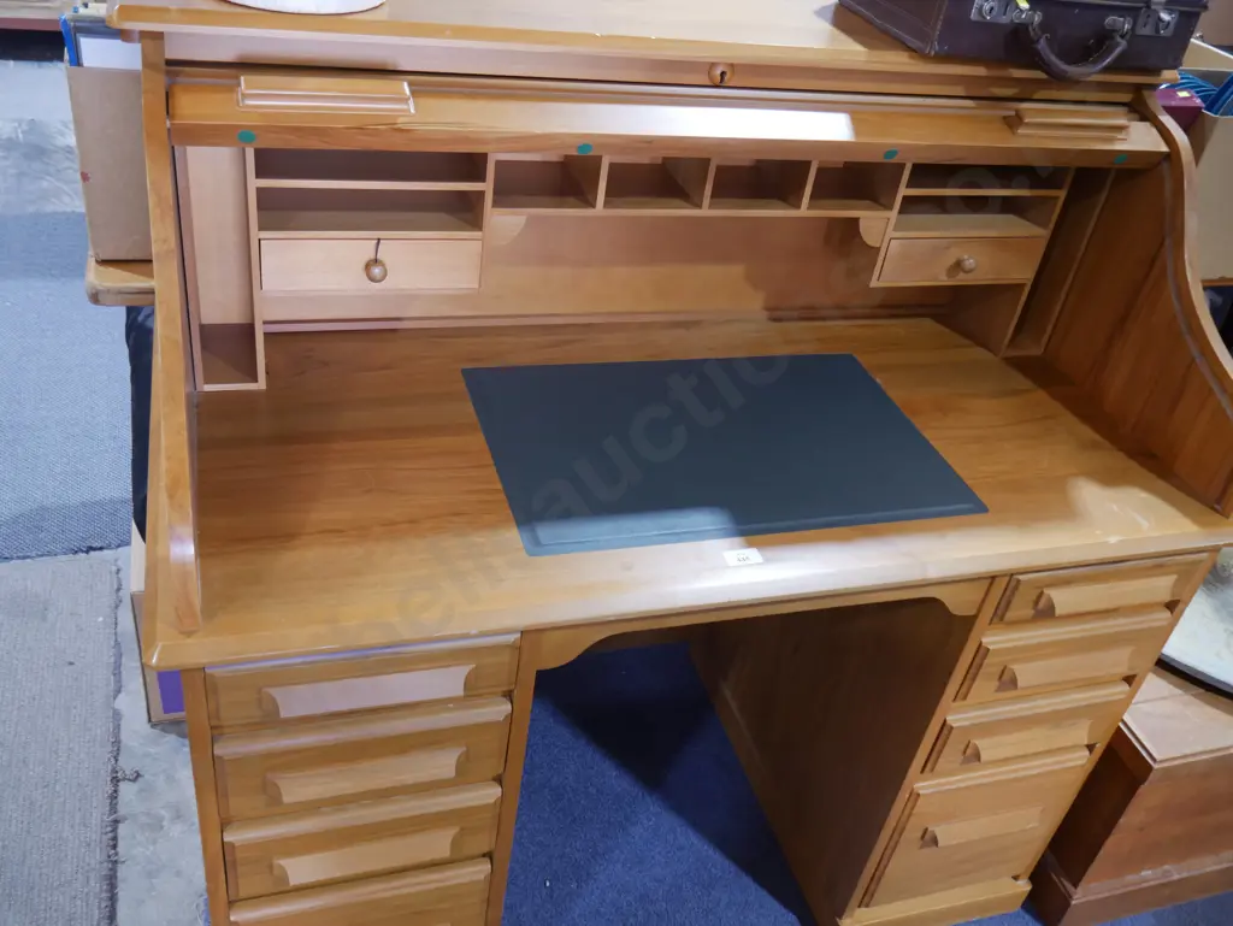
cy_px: 463
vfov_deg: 46.8
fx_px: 1069
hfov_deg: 59.9
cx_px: 616
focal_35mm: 30
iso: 640
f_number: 3.6
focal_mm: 15
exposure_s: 1/60
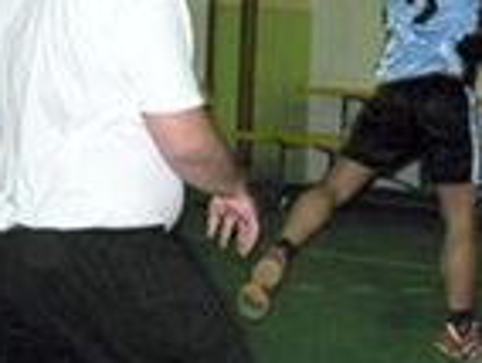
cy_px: 64
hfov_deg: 17.5
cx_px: 580
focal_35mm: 107
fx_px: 1492
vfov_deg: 13.8
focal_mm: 6.4
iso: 400
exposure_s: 1/60
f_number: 2.8
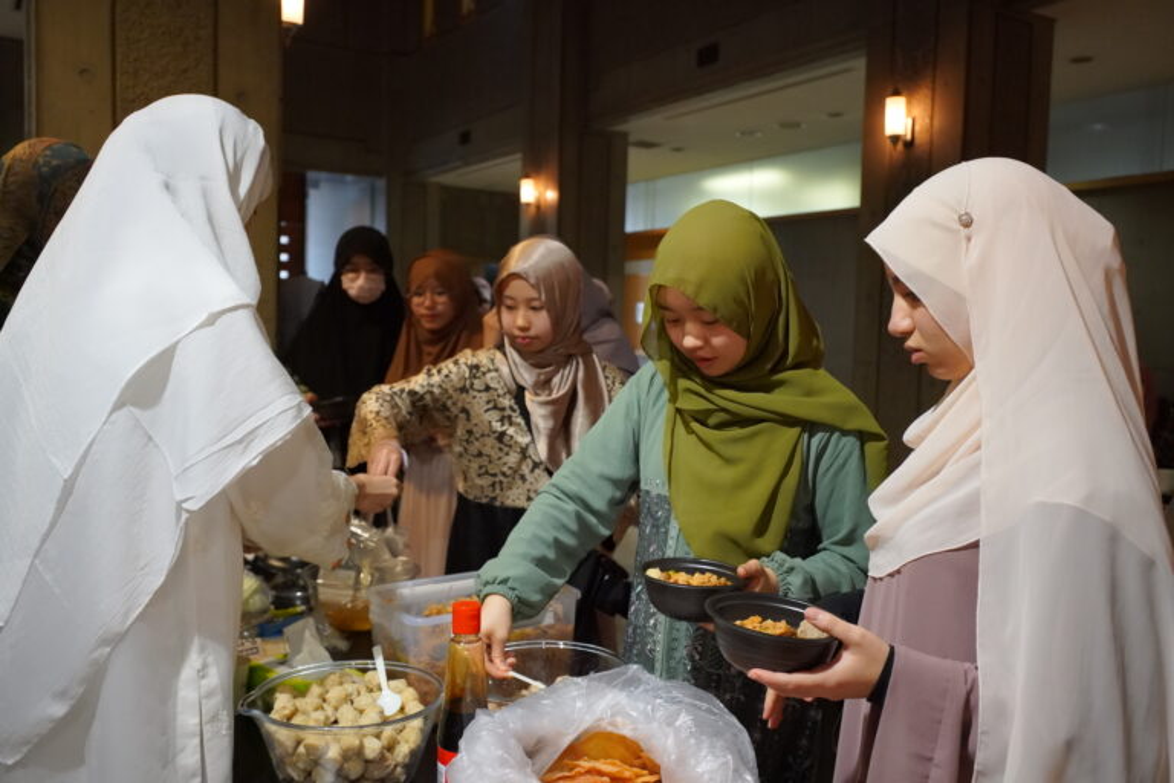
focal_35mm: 30
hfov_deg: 61.9
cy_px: 392
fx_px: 978
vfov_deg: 43.6
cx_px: 587
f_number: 2.8
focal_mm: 20
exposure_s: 1/500
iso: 5000
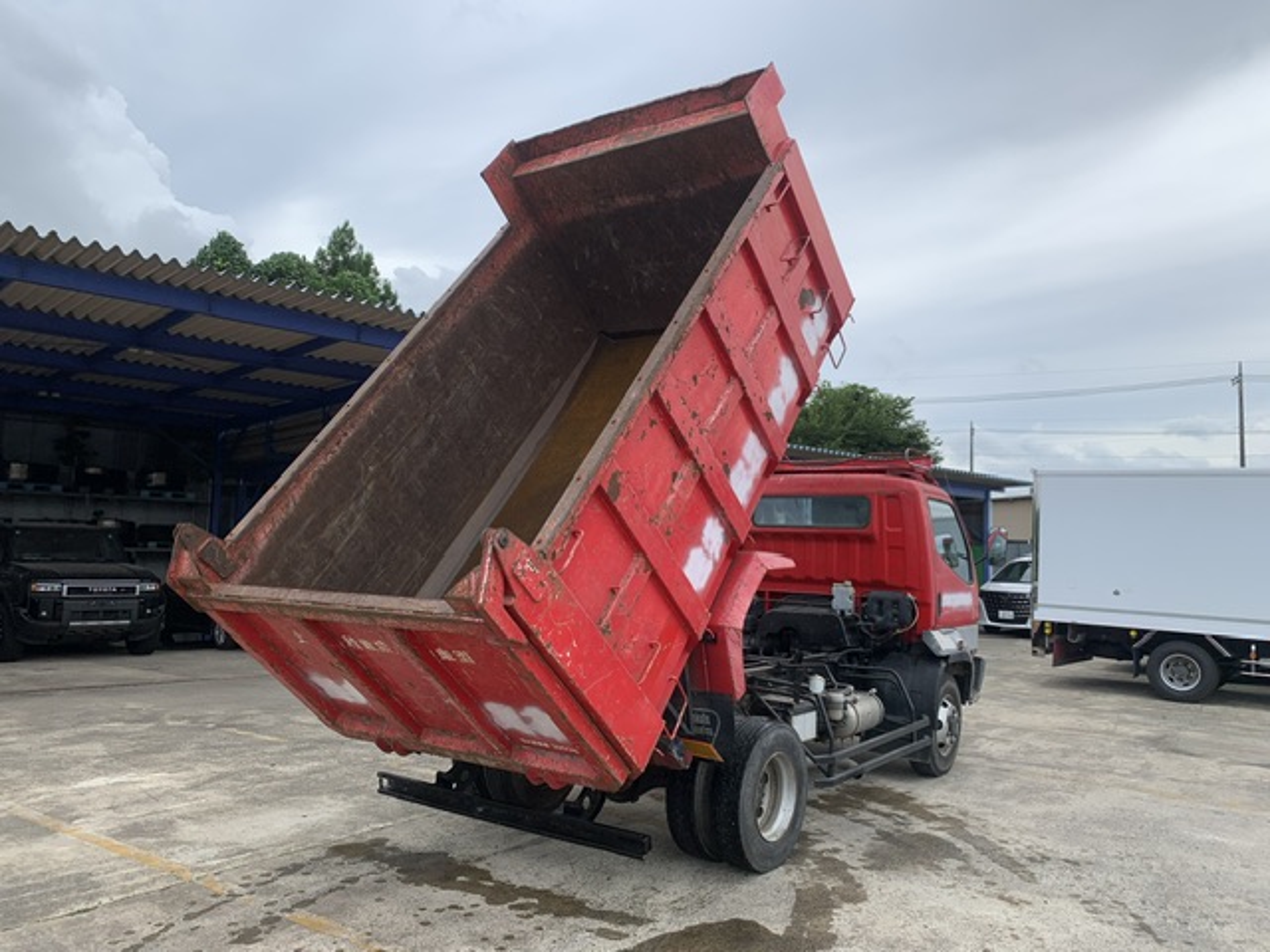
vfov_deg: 53.1
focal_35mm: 26
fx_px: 954
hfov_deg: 67.3
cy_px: 476
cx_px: 635
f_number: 1.8
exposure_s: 1/1282
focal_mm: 4.25
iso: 25
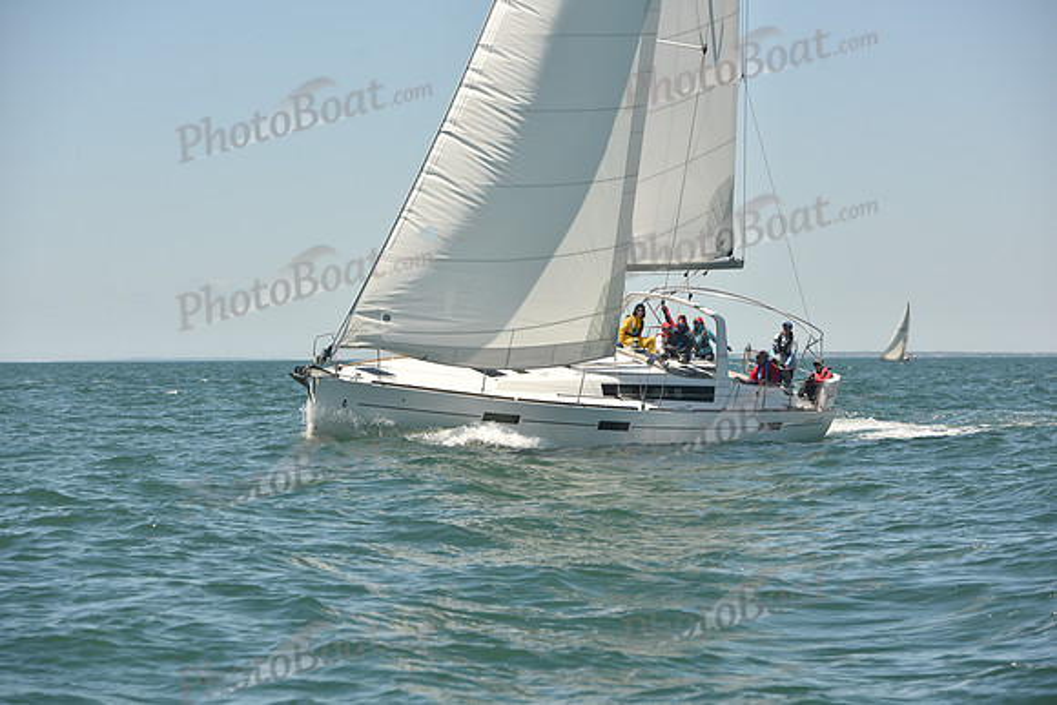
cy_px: 352
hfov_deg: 16.8
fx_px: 3583
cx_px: 528
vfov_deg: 11.2
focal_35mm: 122
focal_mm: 122
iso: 250
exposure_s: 1/800
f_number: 6.3
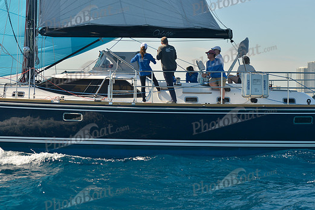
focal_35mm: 78
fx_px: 682
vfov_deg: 17.5
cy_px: 96
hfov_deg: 26.0
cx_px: 161
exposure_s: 1/500
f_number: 5.6
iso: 200
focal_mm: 70
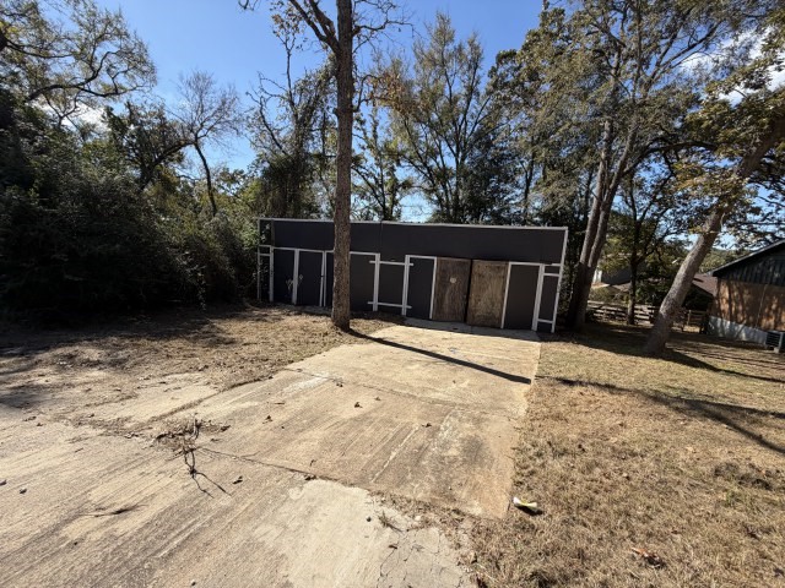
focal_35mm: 14
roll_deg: -3.2
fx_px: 317
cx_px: 392
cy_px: 294
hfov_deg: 102.1
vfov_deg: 85.7
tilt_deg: -12.7
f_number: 2.2
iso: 32
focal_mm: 2.22
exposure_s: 1/770
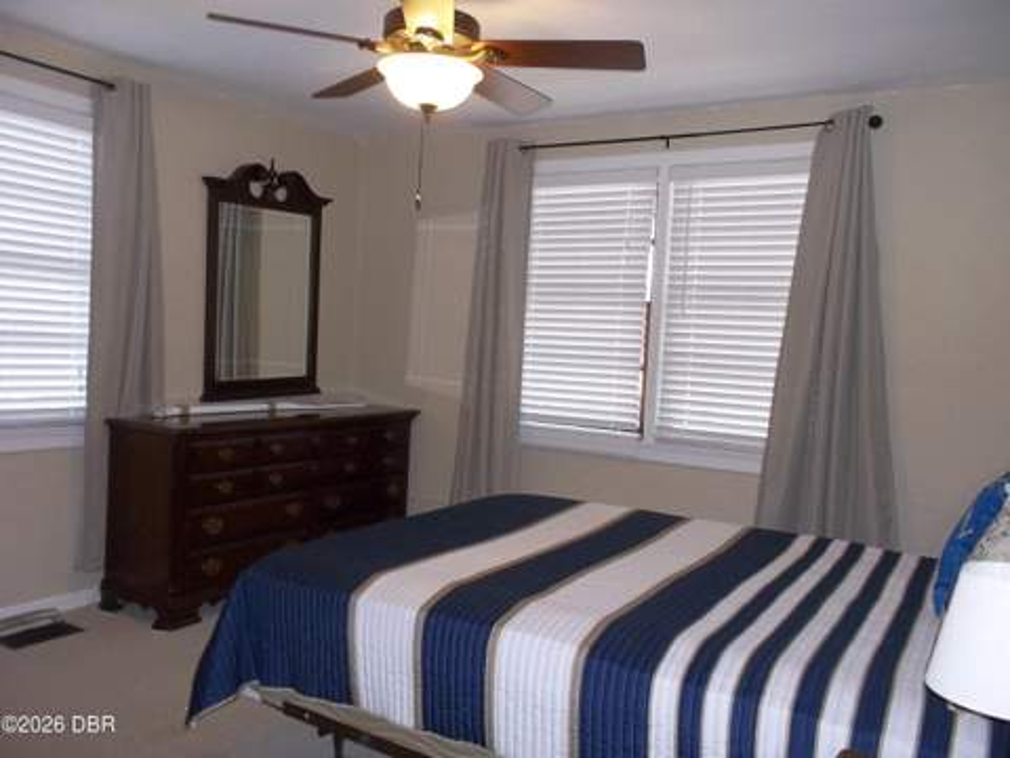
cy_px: 379
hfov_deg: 61.7
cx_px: 505
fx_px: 846
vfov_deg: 48.2
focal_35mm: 29
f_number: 3.3
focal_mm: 4.1
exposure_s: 1/30
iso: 160
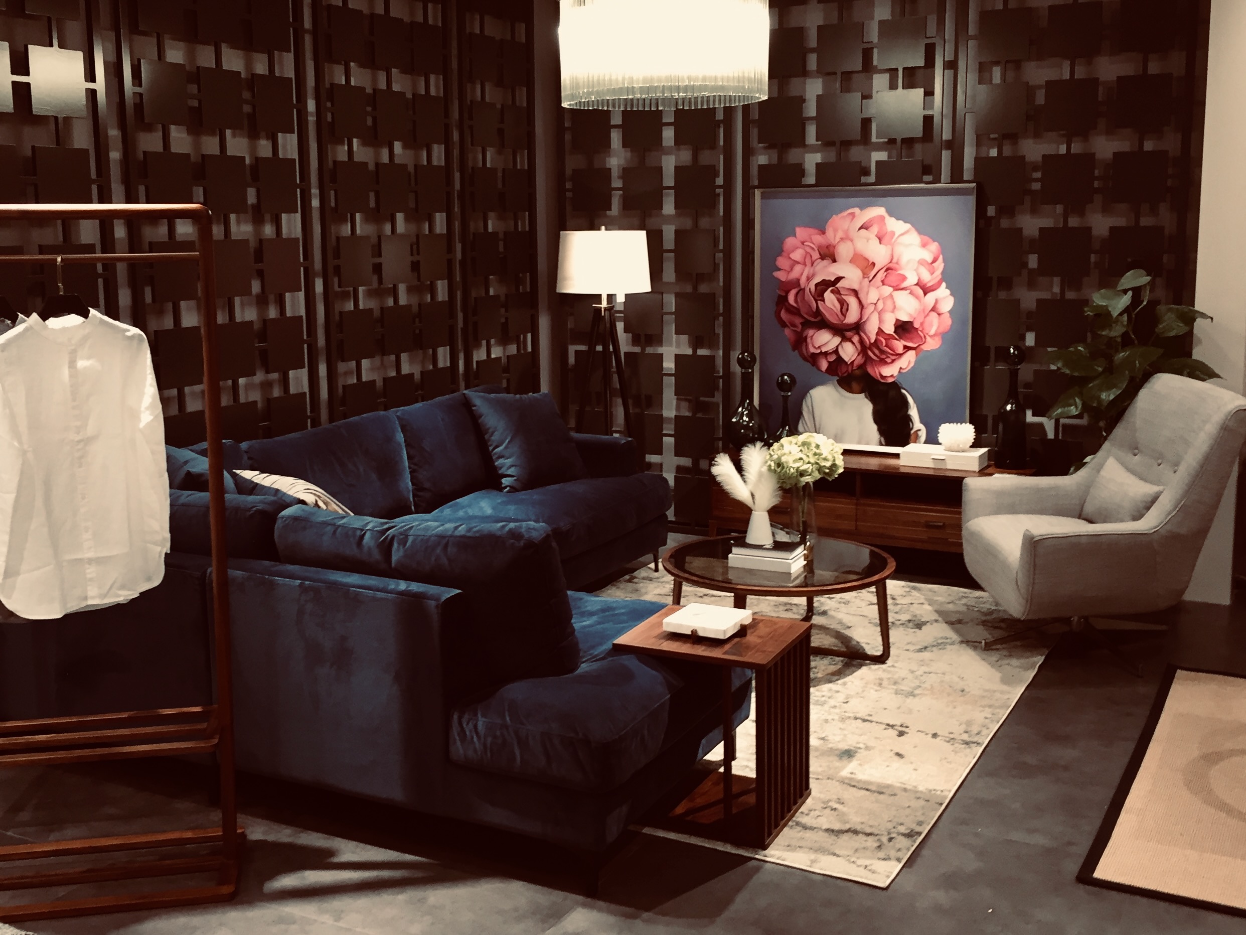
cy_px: 468
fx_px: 1044
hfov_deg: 61.7
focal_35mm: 29
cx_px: 623
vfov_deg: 48.2
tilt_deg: -7.2
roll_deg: +1.9
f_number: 2.2
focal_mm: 4.15
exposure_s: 1/33
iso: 100
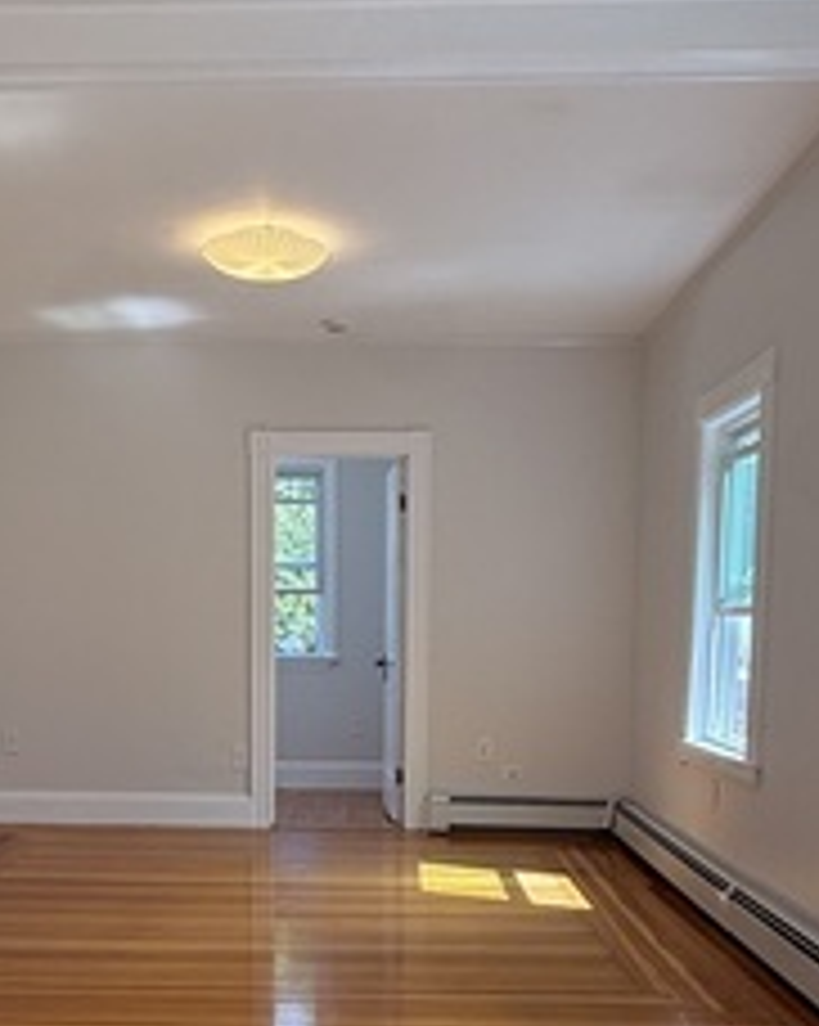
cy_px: 731
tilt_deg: -3.1
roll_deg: -0.7
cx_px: 315
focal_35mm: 40
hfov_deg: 37.1
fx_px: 1214
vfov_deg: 44.7
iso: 64
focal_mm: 2.22
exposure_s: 1/170
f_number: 2.2
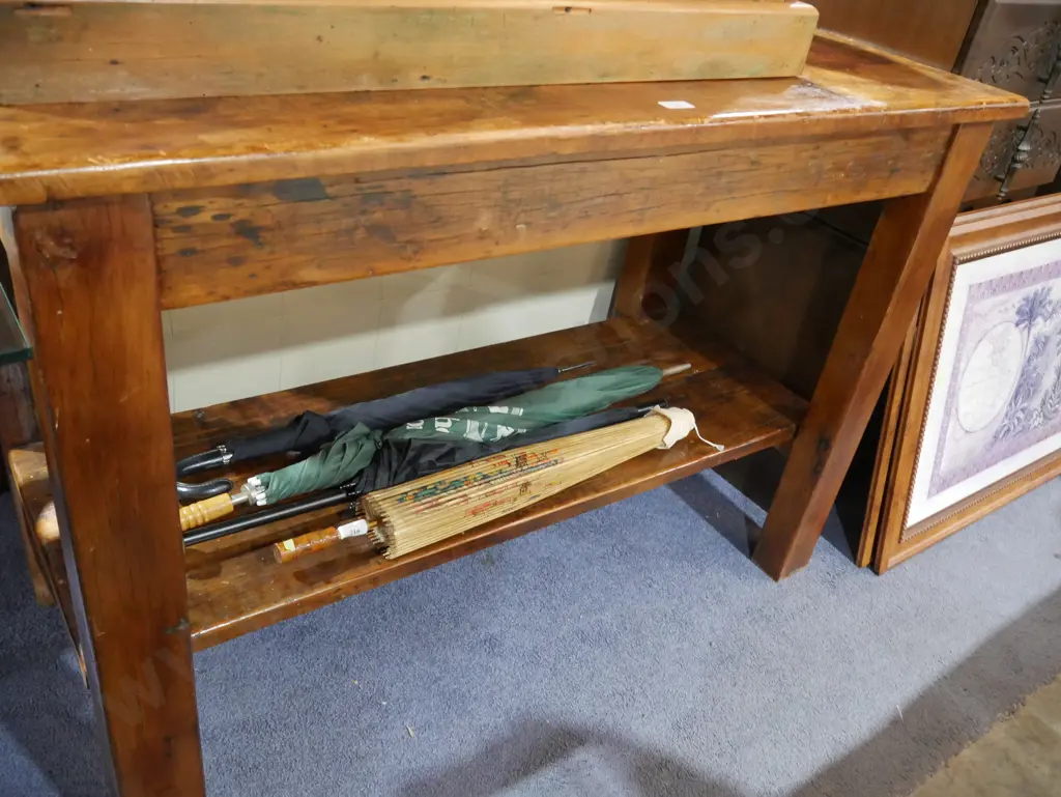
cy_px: 398
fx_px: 859
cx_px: 530
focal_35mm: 28
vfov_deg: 49.8
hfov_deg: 63.4
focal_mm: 14
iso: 3200
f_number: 4
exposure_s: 1/50
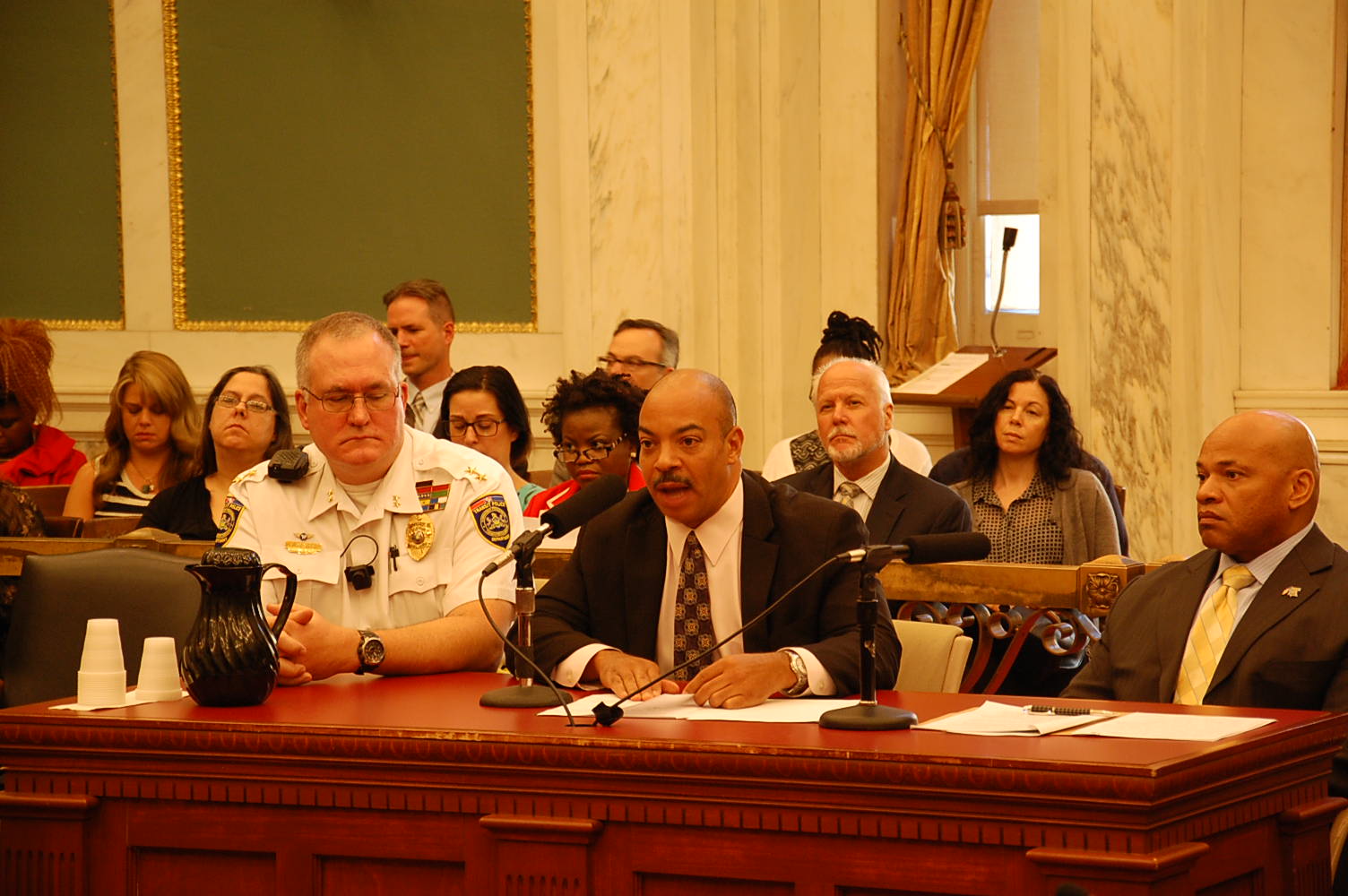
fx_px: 4770
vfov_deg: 10.7
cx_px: 674
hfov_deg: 16.1
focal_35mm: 128
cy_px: 448
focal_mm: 85
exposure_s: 1/8
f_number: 5.6
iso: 800
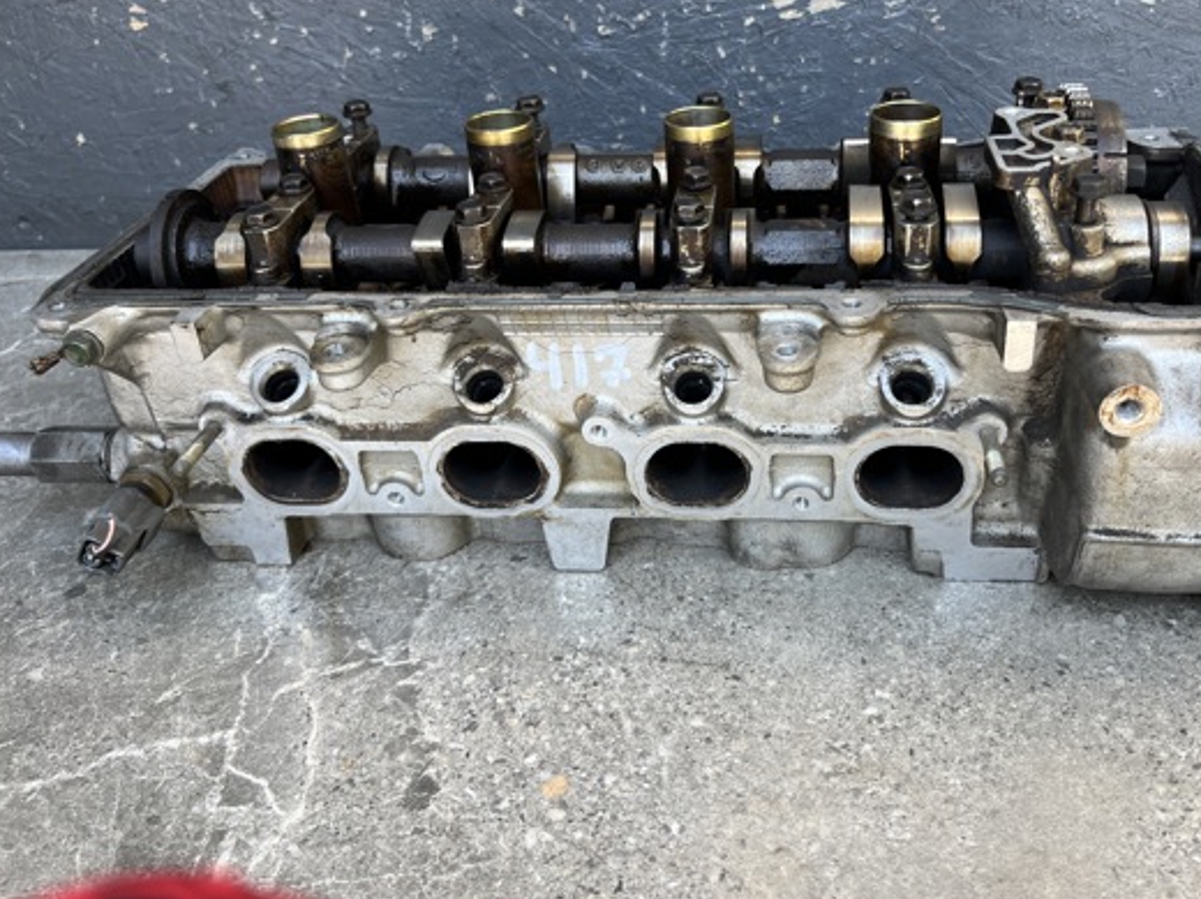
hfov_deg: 56.7
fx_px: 1109
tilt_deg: -27.1
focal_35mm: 32
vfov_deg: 43.9
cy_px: 357
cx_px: 674
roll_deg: +2.2
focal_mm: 5.1
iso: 40
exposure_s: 1/159
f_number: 1.6
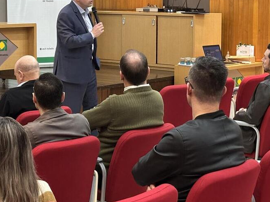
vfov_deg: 15.5
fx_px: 741
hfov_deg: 20.6
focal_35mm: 95
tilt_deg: -5.0
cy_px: 67
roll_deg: +0.3
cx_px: 120
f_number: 1.6
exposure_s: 1/40
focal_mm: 5.96
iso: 320
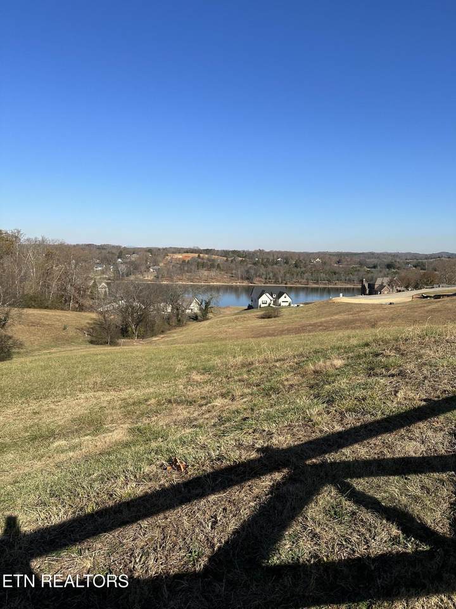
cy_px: 304
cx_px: 228
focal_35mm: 24
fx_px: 422
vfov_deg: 71.6
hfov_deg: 56.8
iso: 80
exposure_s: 1/5263
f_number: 1.78
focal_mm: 6.86
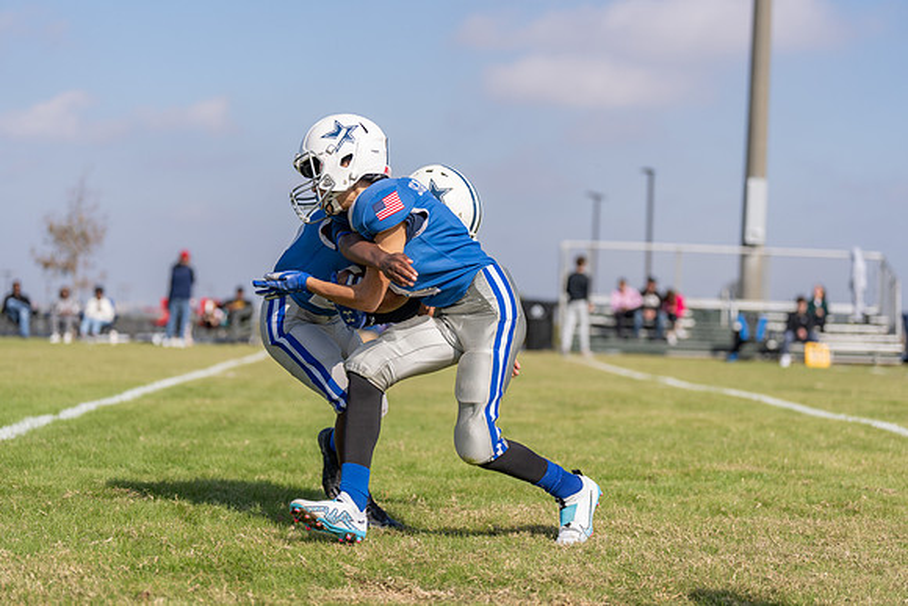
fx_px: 2245
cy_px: 303
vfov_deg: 15.4
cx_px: 454
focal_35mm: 89
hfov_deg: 22.9
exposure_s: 1/2000
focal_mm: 89
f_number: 2.8
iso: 100
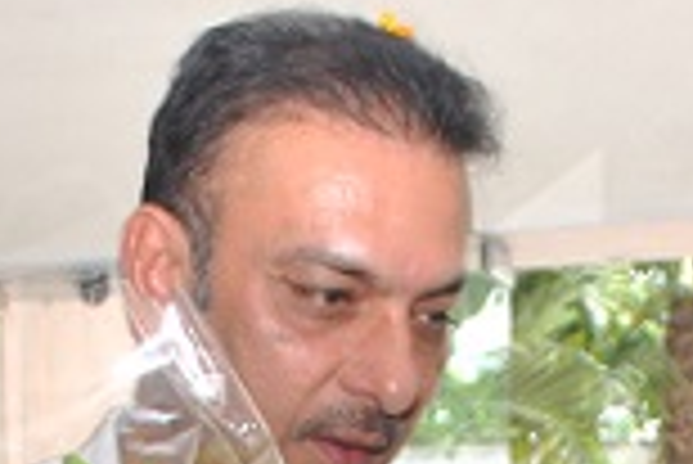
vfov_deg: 9.1
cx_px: 342
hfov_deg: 14.6
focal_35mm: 140
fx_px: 2697
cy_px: 987
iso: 100
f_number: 4.5
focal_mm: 18
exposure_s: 1/60
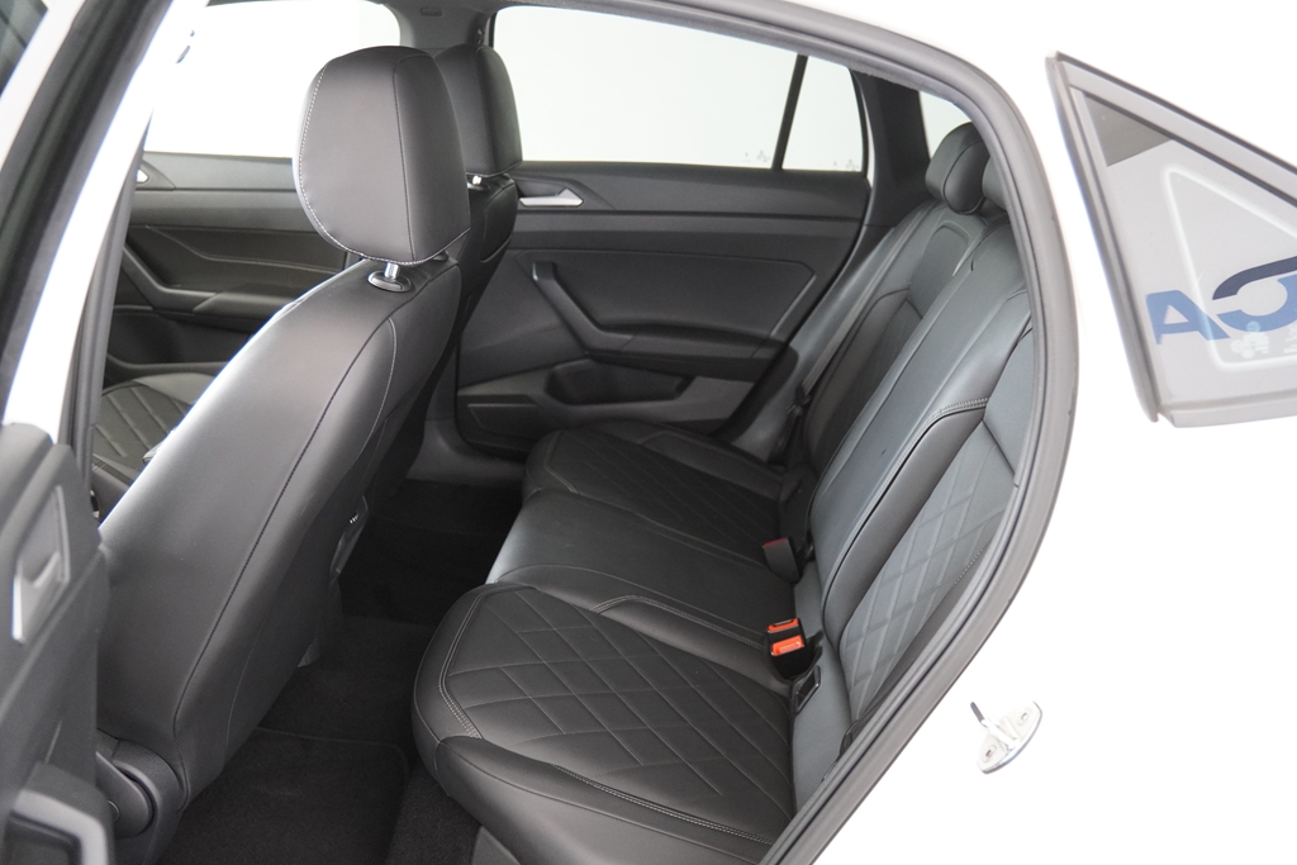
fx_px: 1081
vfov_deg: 43.6
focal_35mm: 30
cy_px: 432
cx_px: 648
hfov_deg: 61.9
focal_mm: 20
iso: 1600
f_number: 2.8
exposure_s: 1/160
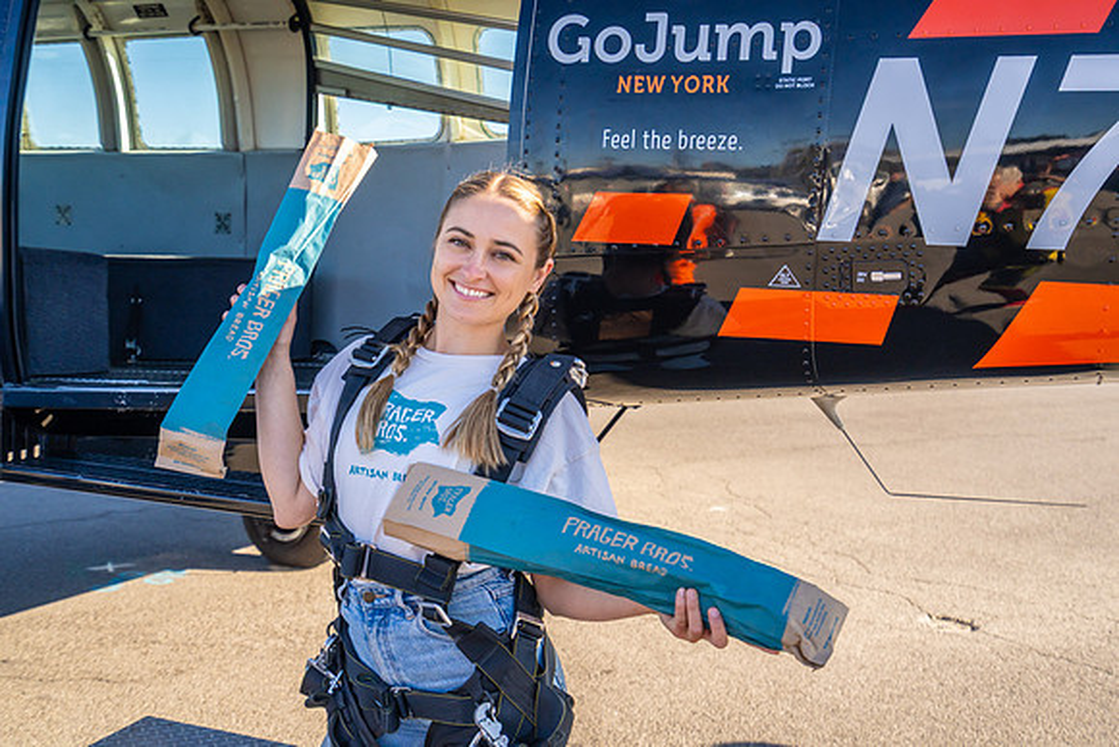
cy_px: 374
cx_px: 560
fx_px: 1088
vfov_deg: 37.9
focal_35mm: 35
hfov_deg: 54.4
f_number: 5
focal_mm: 35
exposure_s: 1/1600
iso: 800
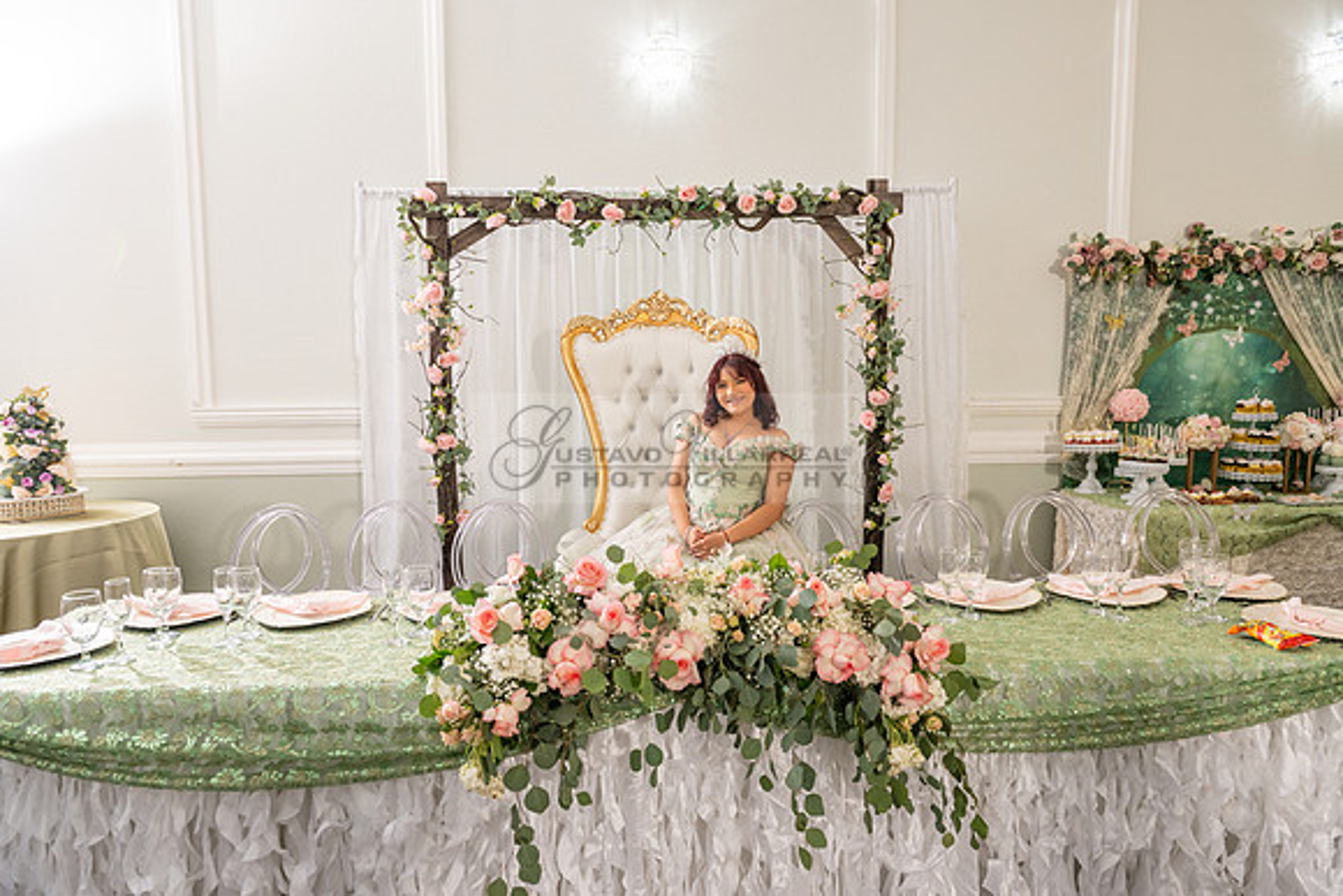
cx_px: 672
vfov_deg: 53.2
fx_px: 896
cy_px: 448
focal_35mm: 24
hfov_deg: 73.7
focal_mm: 24
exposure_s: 1/160
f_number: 4.5
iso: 500
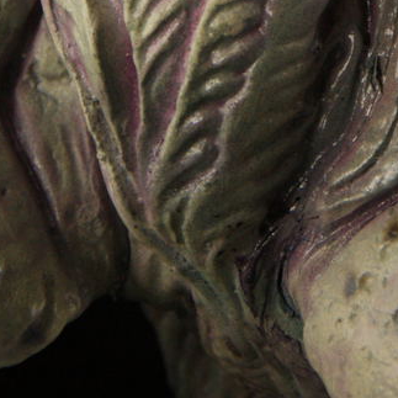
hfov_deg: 4.1
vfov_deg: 4.1
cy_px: -301
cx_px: 362
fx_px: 5554
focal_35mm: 427
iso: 400
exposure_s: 1/4
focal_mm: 90
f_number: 13
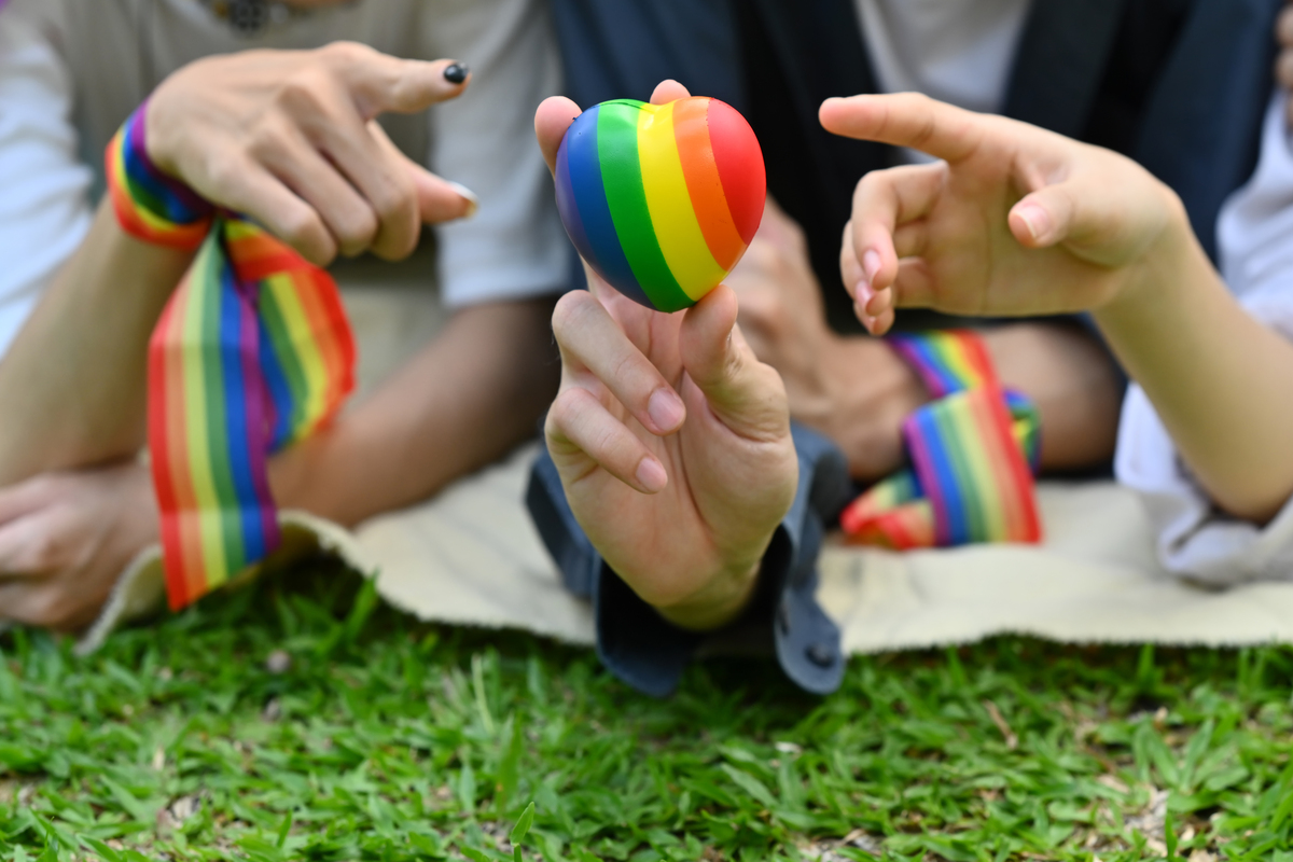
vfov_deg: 16.1
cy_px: 431
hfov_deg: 23.9
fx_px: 3053
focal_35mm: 85
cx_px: 646
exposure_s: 1/200
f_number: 4
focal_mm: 85
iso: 200
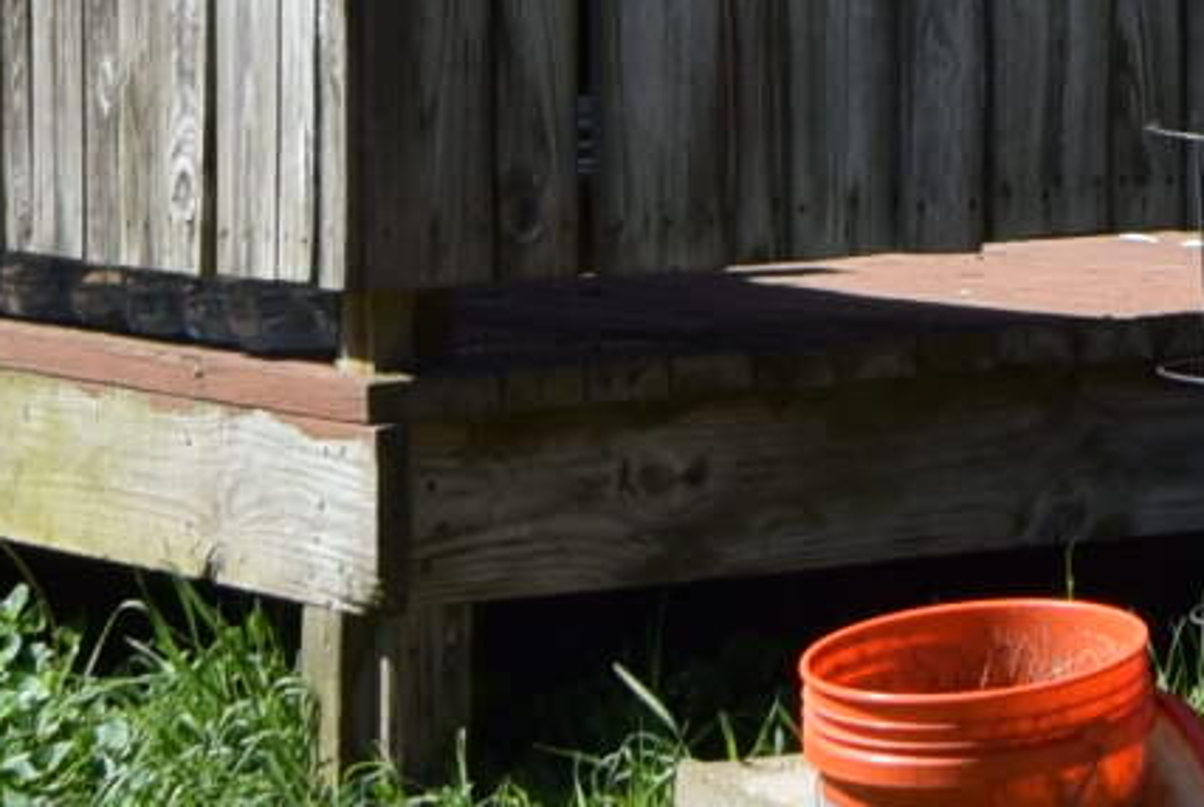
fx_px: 7033
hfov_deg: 9.7
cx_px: 1300
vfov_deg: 6.2
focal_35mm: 210
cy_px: -1179
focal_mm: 20
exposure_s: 1/250
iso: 200
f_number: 8
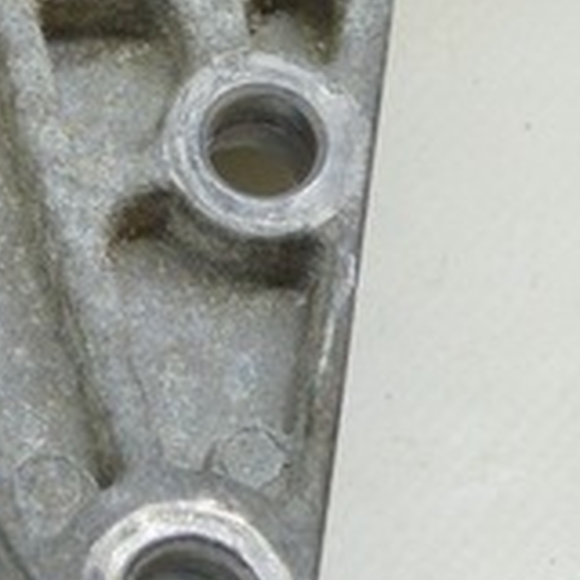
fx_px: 3393
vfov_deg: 9.6
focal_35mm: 179
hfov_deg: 9.5
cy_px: -165
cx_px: -228
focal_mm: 22
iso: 400
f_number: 3.8
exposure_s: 1/60
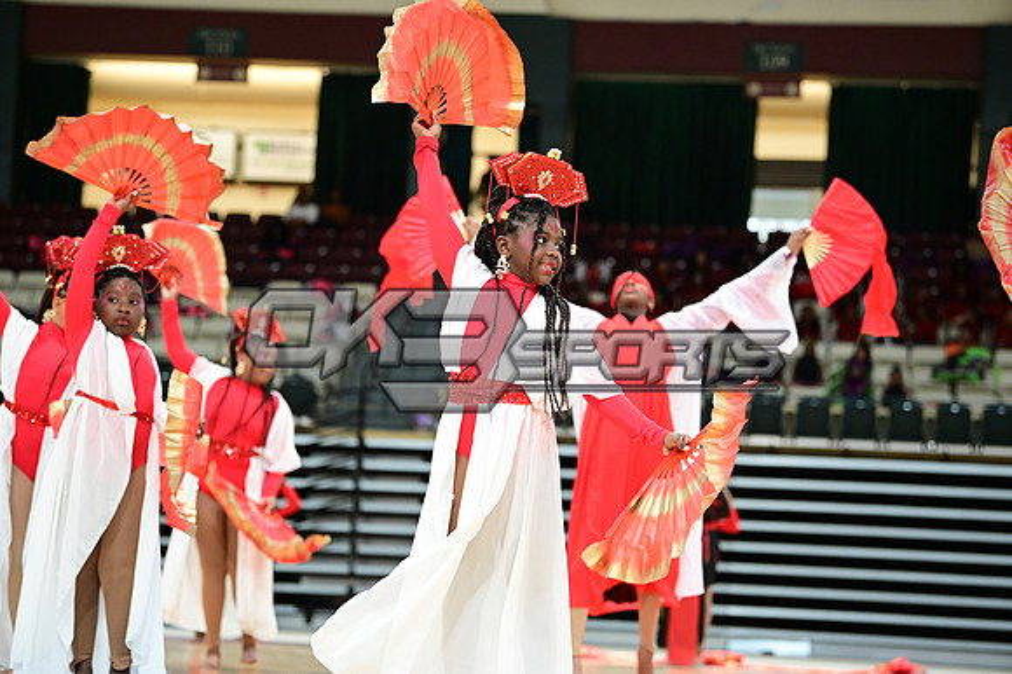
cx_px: 506
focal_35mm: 95
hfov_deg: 21.5
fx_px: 2669
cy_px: 337
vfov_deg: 14.4
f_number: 3.2
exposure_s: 1/1000
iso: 6400
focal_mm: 95
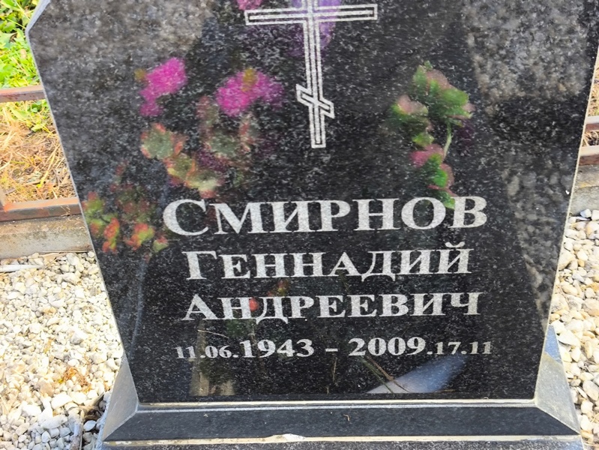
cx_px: 300
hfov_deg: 38.2
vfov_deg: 29.1
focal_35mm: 50
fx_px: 866
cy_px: 225
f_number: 1.7
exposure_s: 1/121
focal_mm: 4.71
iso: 50
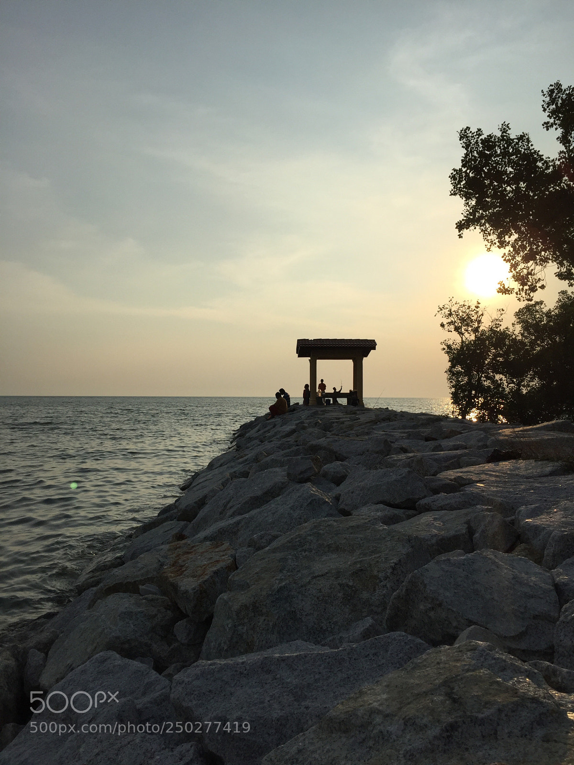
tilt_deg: +2.1
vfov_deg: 61.7
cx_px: 287
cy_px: 382
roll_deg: -0.4
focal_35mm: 29
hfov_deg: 48.2
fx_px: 641
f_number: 2.2
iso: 32
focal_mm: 4.15
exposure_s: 1/6623
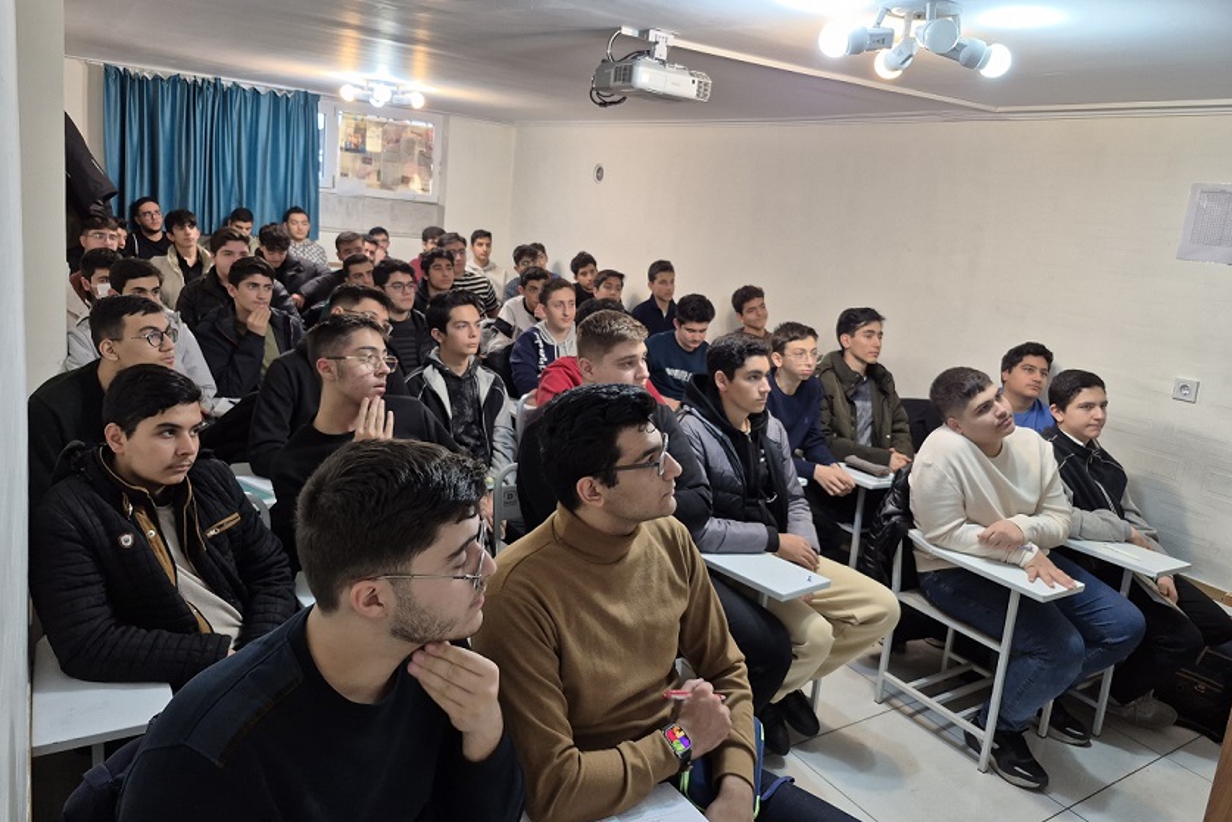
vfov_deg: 53.0
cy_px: 370
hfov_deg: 73.7
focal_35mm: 24
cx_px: 617
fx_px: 821
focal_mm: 5.4
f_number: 1.8
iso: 200
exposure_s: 1/100
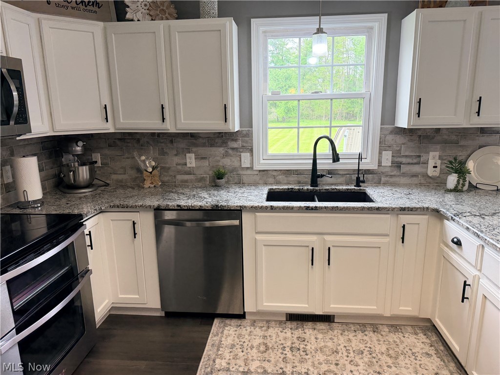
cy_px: 188
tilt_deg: -12.0
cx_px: 250
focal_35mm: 24
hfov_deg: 71.6
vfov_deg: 56.8
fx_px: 347
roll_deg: +1.2
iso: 125
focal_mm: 6.76
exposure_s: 1/120
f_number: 1.78
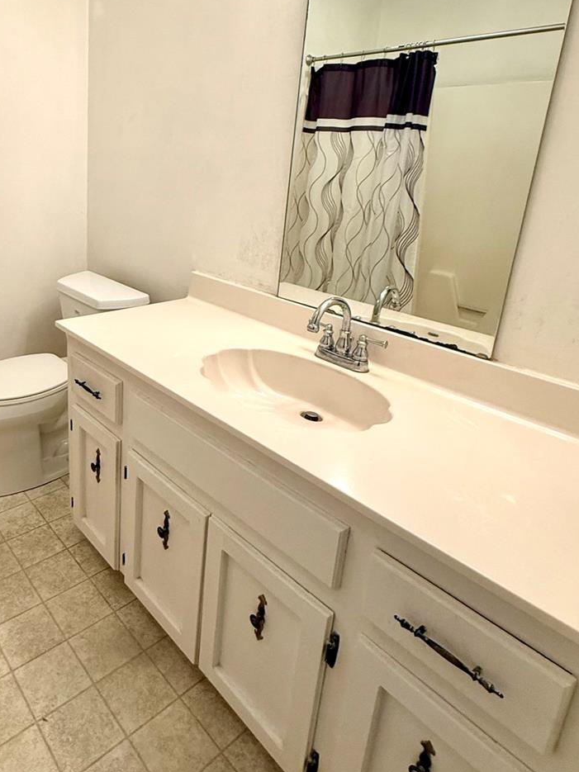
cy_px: 305
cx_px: 176
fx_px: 513
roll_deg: -3.5
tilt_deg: -14.0
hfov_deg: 57.1
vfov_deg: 73.1
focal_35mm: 23
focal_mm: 2.22
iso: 250
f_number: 2.2
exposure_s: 1/120
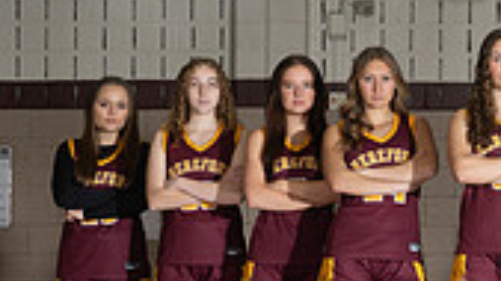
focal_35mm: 271
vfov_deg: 4.5
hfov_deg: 7.8
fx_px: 3600
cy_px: 170
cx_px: 825
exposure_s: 1/200
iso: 200
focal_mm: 70
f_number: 8
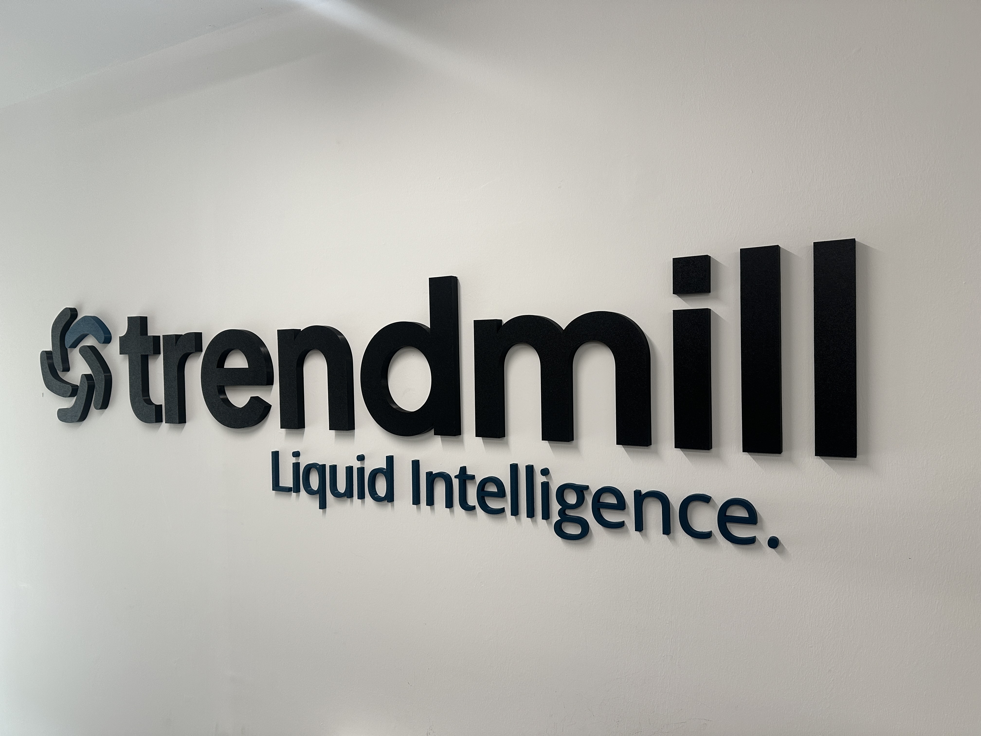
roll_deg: +1.7
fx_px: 680
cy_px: 368
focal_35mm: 24
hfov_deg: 71.6
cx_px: 490
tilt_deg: -1.5
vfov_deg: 56.8
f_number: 1.78
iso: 125
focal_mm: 6.86
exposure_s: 1/100
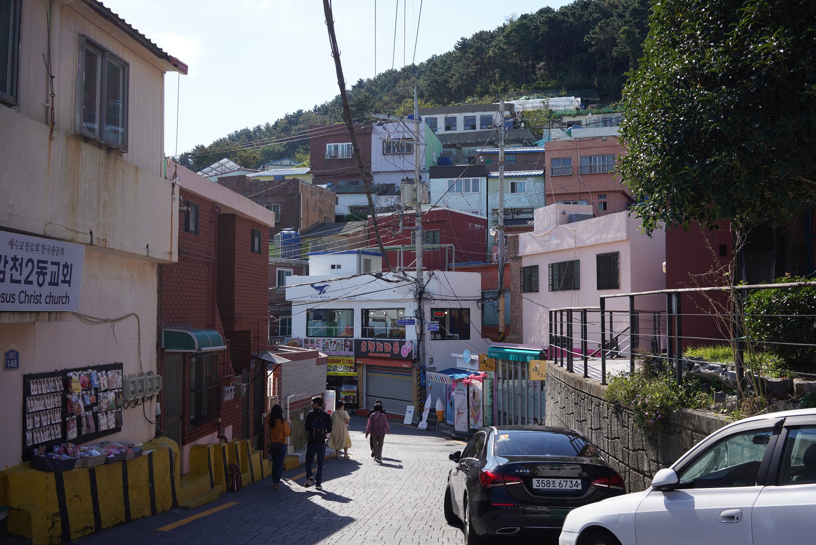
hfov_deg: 54.4
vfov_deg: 37.9
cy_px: 272
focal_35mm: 35
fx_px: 793
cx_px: 408
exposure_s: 1/125
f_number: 9
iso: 100
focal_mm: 35
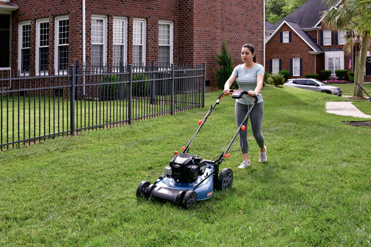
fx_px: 515
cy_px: 124
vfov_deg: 27.0
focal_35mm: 50
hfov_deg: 39.6
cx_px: 186
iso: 200
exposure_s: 1/200
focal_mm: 50
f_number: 10
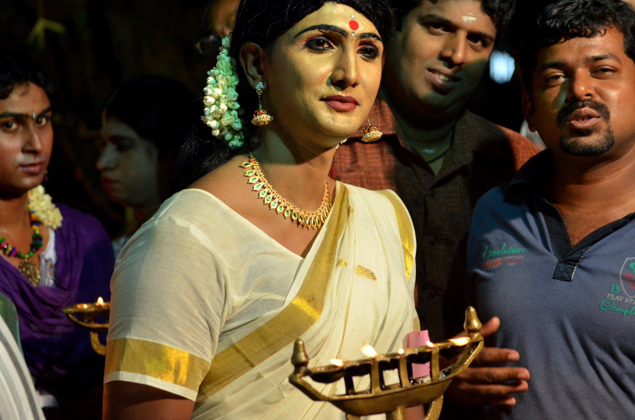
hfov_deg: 19.5
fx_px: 1848
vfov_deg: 13.0
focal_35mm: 105
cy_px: 210
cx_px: 318
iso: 800
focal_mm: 70
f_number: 4.5
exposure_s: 1/320
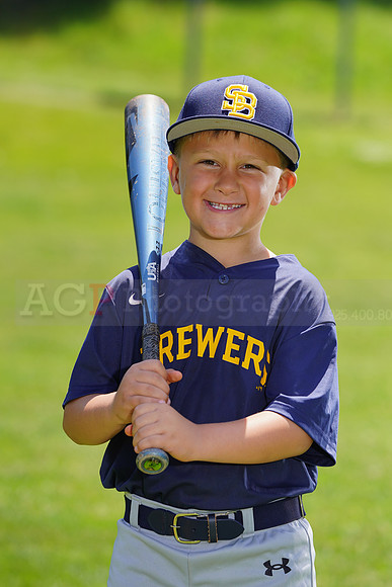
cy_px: 294
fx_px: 4130
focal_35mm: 253
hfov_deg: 5.4
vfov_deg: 8.1
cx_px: 196
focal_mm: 253
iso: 100
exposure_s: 1/250
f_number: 7.1
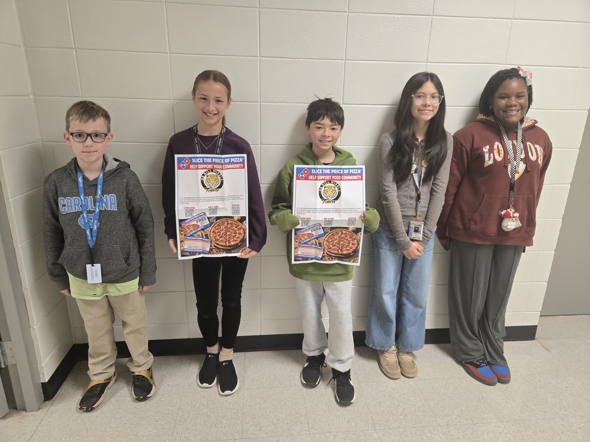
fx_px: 392
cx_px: 295
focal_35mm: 23
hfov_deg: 73.9
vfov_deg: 58.9
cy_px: 221
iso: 500
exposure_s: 1/120
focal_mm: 5.4
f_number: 1.8
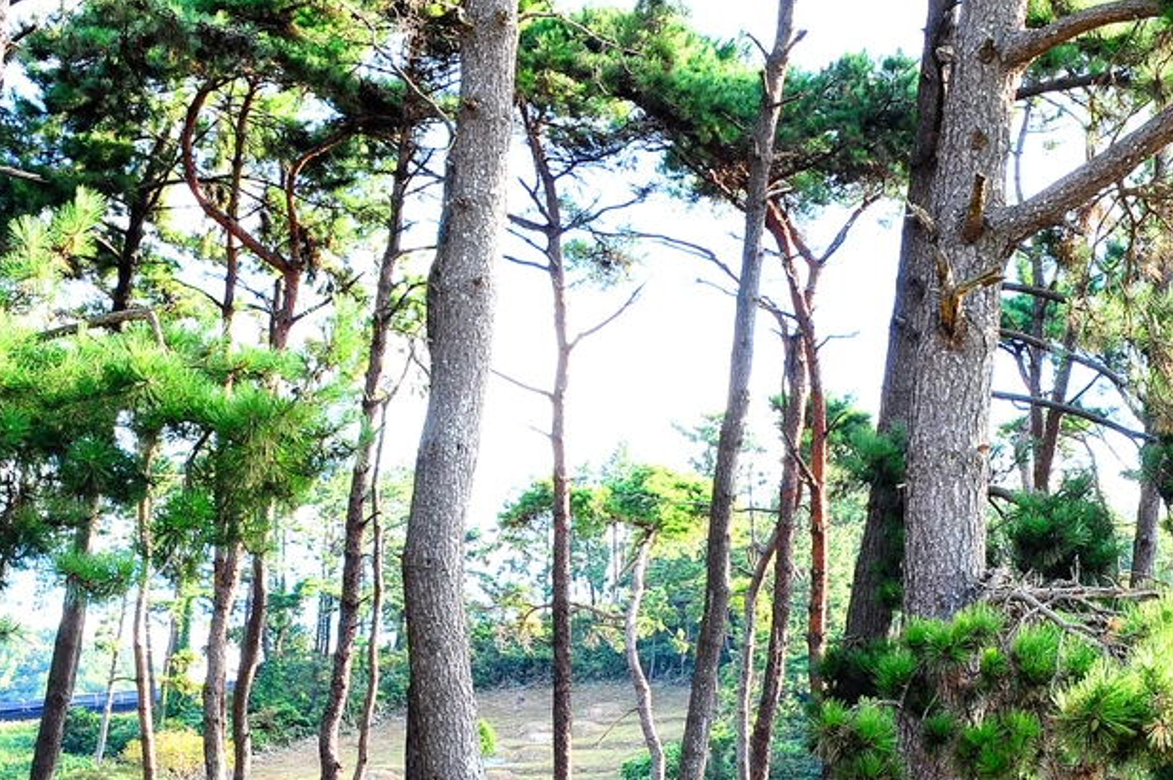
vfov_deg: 19.7
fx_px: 2214
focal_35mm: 68
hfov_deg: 29.6
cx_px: 678
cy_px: 675
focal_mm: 35
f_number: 20
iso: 200
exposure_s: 1/4
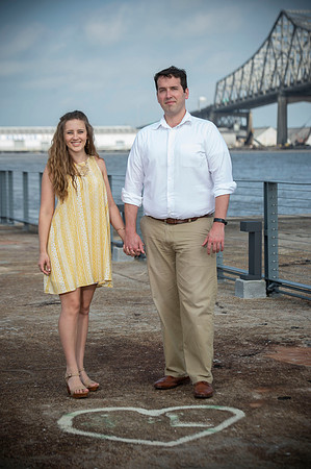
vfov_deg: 20.4
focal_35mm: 100
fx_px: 1299
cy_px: 234
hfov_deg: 13.7
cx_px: 156
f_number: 5.6
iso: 50
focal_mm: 100
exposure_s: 1/200
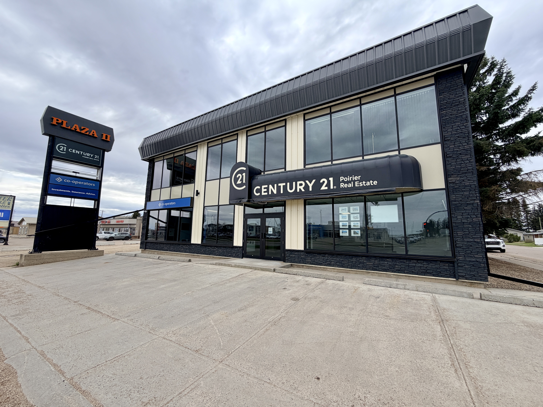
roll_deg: -0.3
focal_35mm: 14
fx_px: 220
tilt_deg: +8.8
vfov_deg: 85.7
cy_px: 204
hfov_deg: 102.1
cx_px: 272
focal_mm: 2.22
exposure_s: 1/770
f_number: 2.2
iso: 32
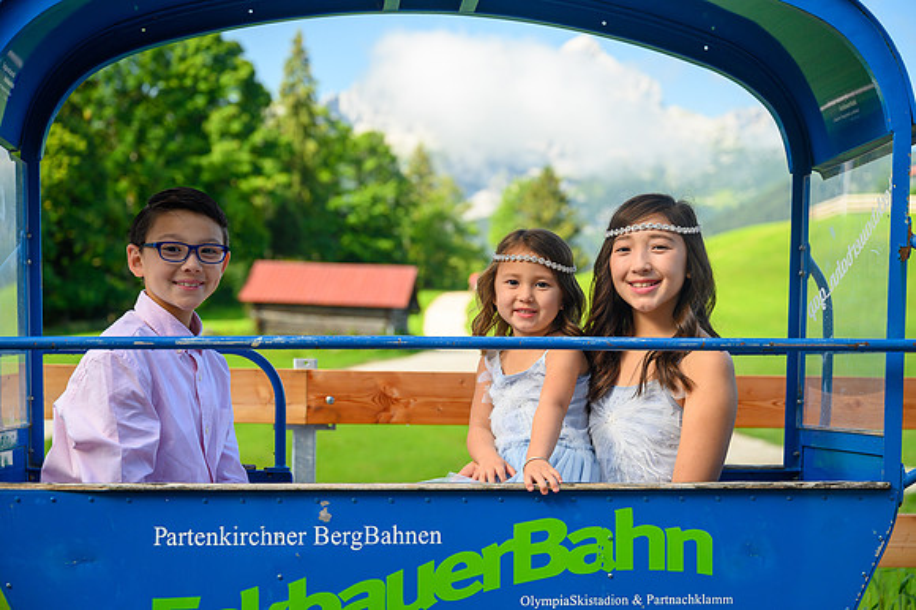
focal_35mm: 60
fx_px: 1526
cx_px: 458
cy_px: 305
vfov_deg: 22.6
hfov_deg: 33.4
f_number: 3.5
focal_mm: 60
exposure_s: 1/320
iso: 160
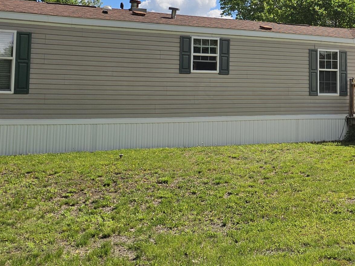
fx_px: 605
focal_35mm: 59
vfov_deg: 24.3
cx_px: 309
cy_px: 39
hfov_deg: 31.4
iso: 10
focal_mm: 6.3
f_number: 1.7
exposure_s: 1/1361
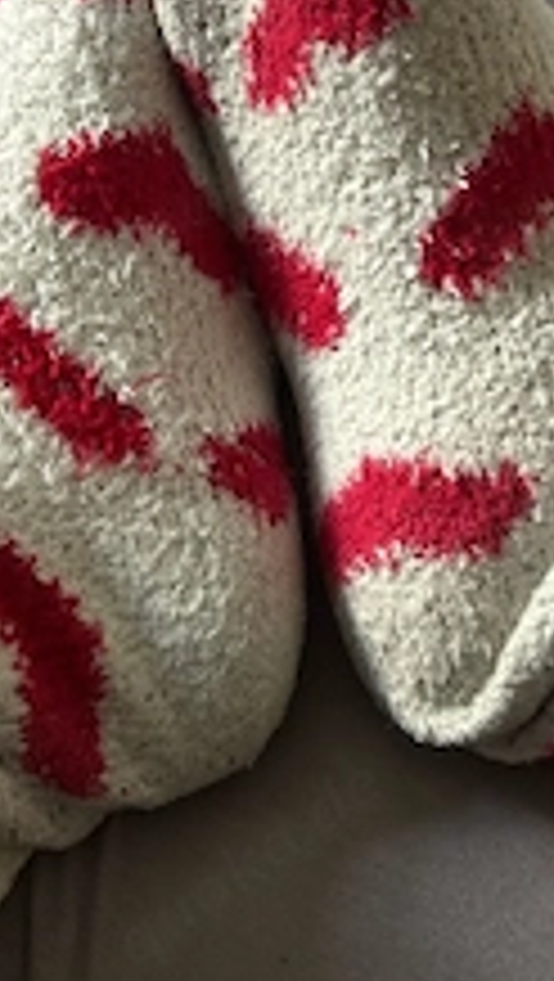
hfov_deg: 23.1
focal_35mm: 52
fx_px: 1355
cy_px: 212
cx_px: 347
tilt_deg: -63.0
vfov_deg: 38.5
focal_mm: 5.7
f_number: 1.5
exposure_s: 1/84
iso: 125
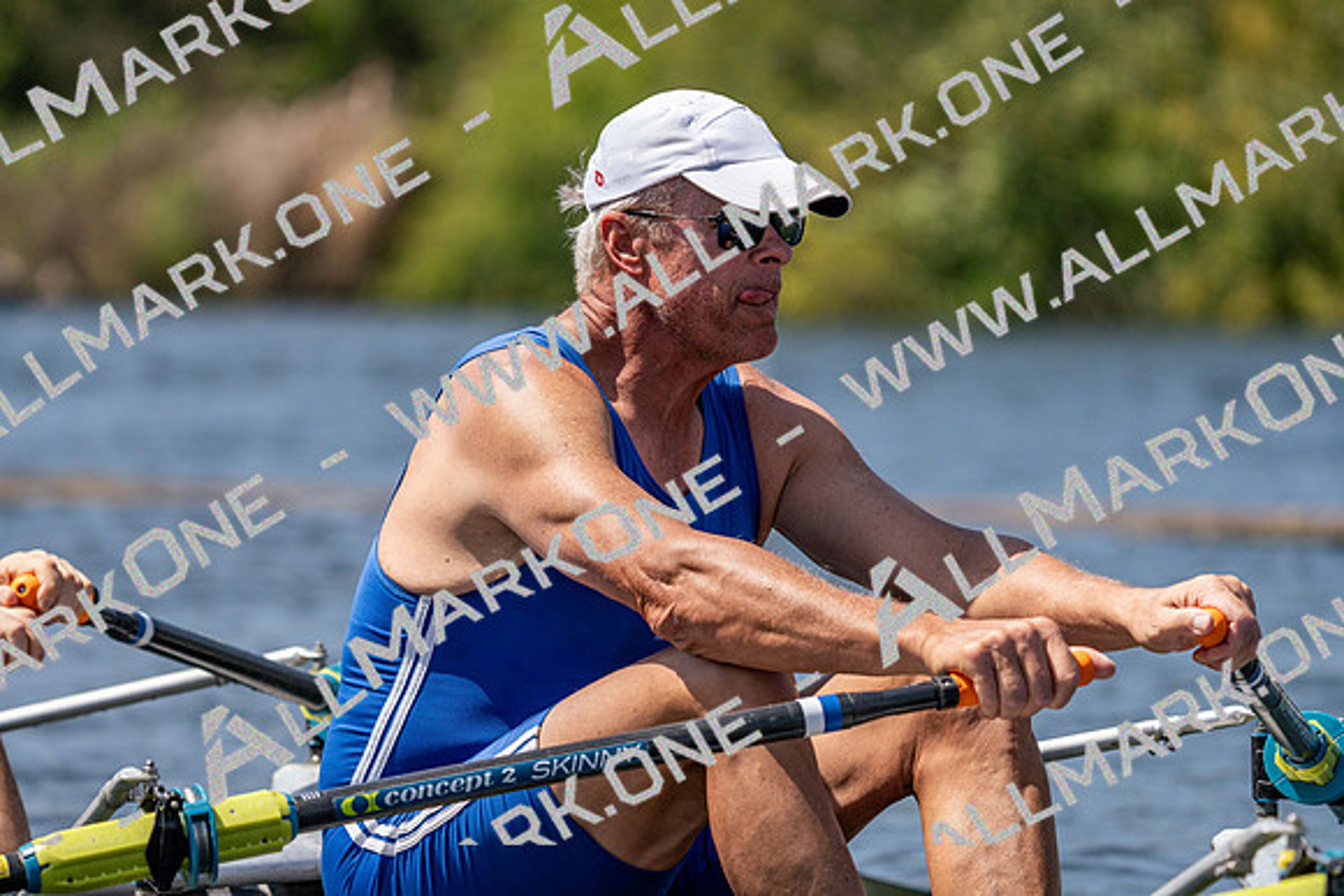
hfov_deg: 6.5
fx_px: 11874
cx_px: 672
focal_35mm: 318
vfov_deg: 4.3
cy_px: 448
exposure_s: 1/2000
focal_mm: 318
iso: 250
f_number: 6.3
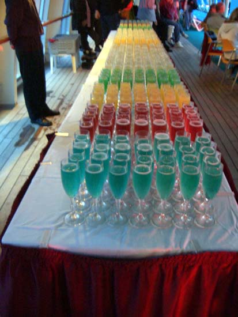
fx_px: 321
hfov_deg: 40.7
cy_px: 158
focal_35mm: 35
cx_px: 119
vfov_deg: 52.6
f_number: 2.6
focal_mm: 5.8
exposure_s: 1/8
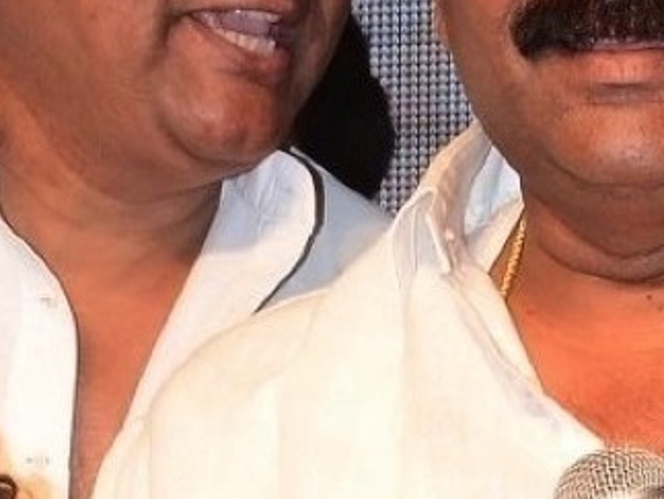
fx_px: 10216
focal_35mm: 532
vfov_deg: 2.8
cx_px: 399
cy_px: 1219
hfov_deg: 3.7
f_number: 5.6
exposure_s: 1/125
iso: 640
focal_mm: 66
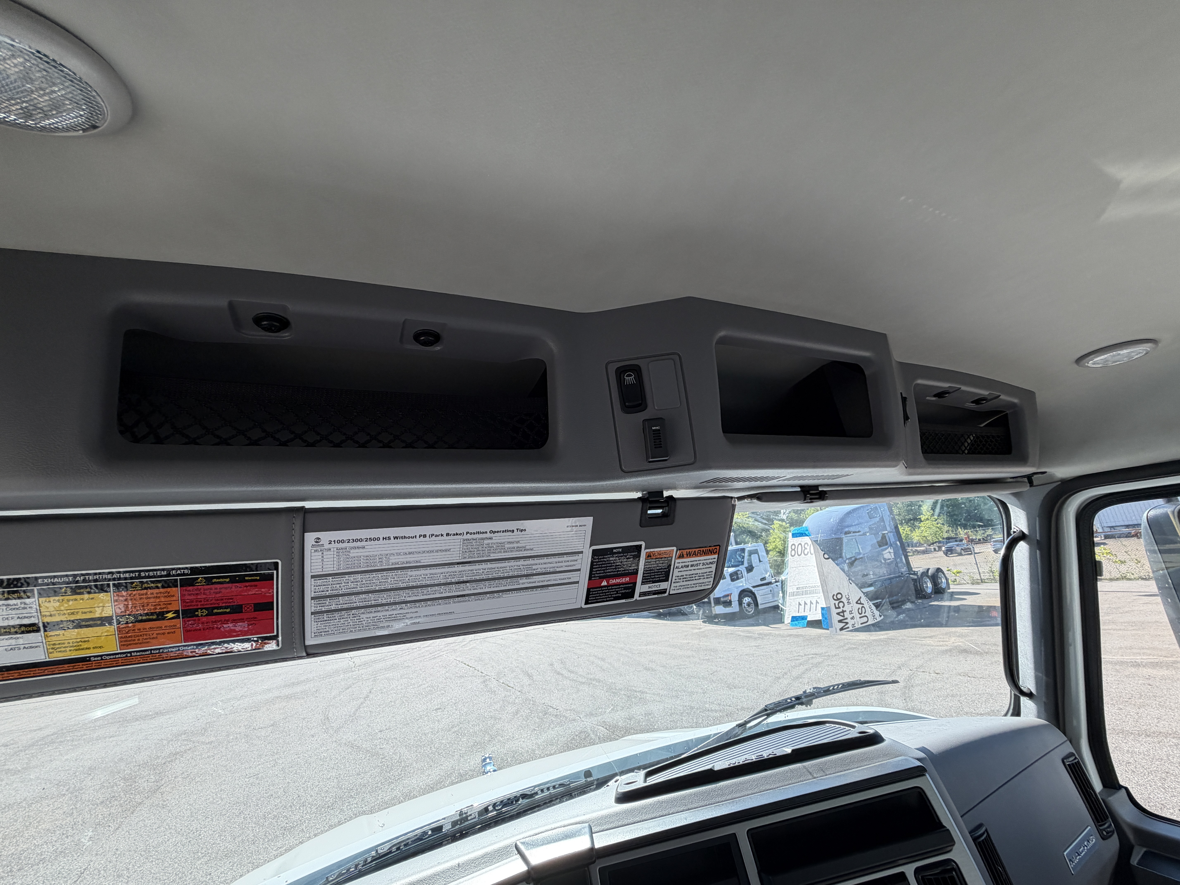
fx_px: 477
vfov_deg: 85.7
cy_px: 442
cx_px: 590
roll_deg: +7.5
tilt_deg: +17.6
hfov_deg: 102.1
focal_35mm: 14
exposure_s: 1/340
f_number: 2.2
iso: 50
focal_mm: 2.22
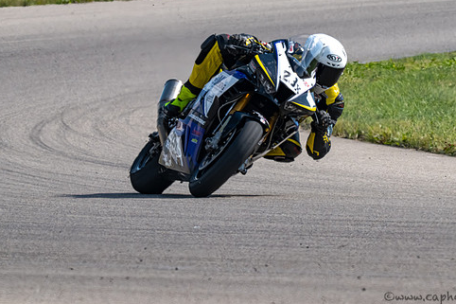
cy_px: 113
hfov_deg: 2.3
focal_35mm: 890
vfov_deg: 1.5
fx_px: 11269
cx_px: 276
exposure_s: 1/1250
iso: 1100
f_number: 16
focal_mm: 600
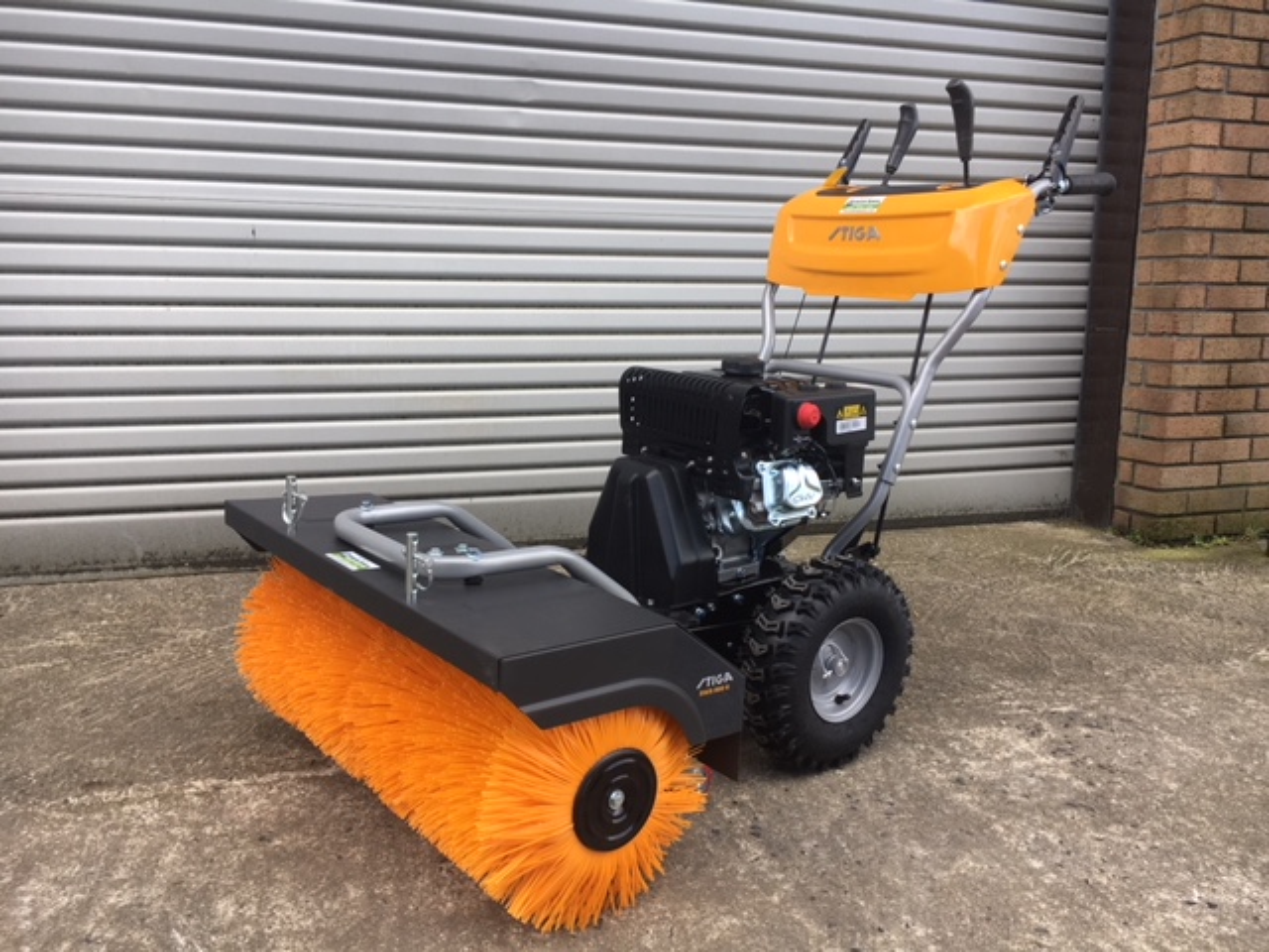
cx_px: 634
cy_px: 476
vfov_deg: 48.2
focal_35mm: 29
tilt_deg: -9.2
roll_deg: -2.2
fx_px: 1063
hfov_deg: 61.7
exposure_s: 1/269
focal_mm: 4.15
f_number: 2.2
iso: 25
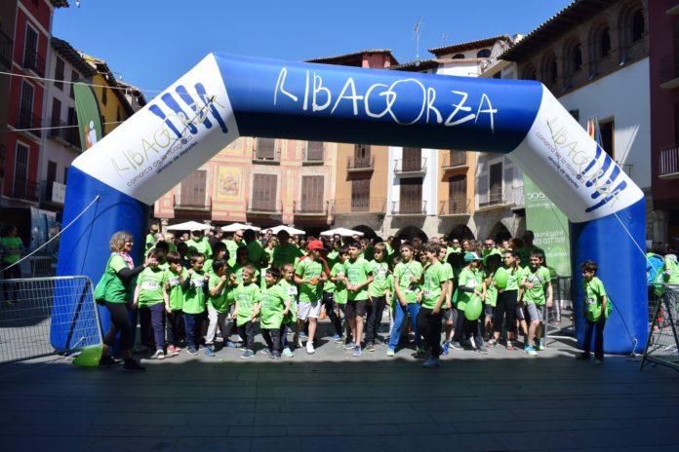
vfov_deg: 43.6
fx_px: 566
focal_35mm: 30
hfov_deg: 61.9
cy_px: 226
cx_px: 340
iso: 200
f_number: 10
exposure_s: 1/400
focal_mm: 20
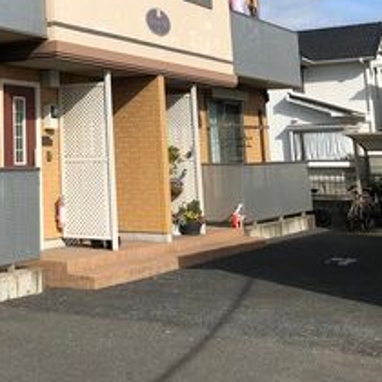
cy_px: 7
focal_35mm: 66
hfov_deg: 24.8
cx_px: -4
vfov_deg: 25.0
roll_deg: +1.0
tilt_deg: +11.2
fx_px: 824
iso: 20
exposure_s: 1/2404
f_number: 1.8
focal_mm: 3.99
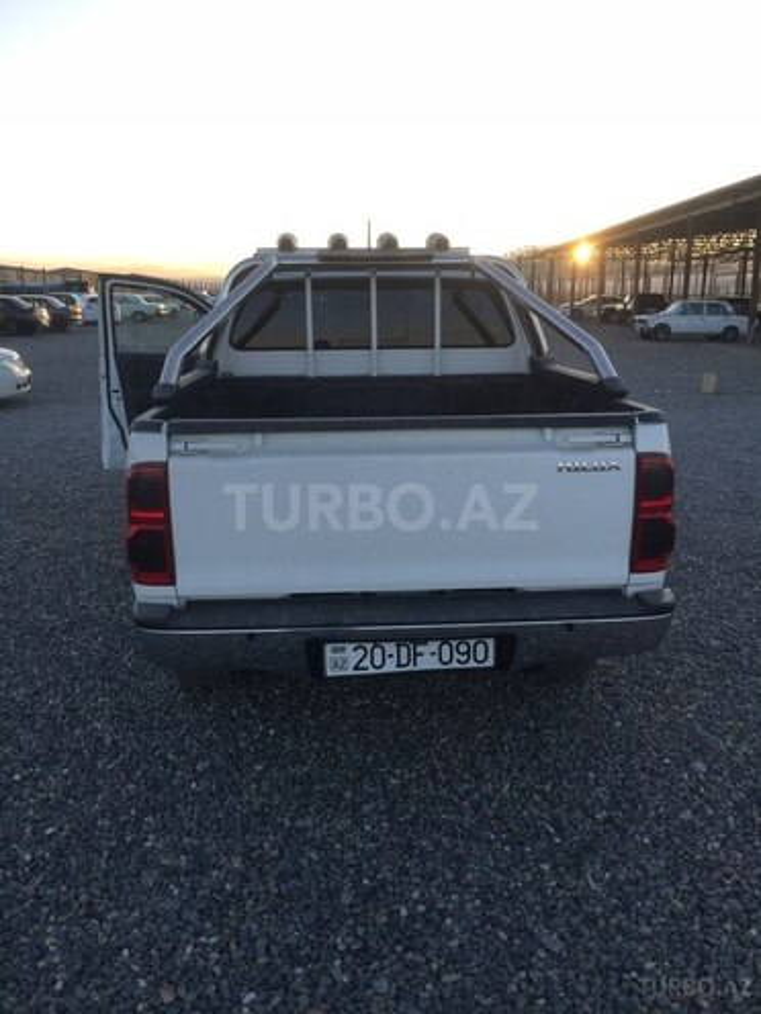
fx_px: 850
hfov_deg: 48.2
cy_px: 507
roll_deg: -0.3
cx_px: 380
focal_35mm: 29
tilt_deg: -9.4
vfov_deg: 61.7
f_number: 2.2
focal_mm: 4.15
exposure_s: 1/284
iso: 32
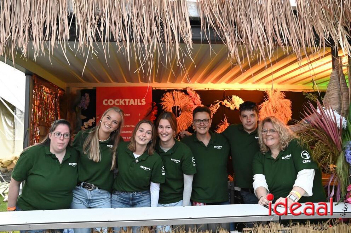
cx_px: 176
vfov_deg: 43.5
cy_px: 116
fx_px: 292
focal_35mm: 30
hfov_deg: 62.0
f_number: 4.5
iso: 8000
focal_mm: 30
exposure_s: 1/80
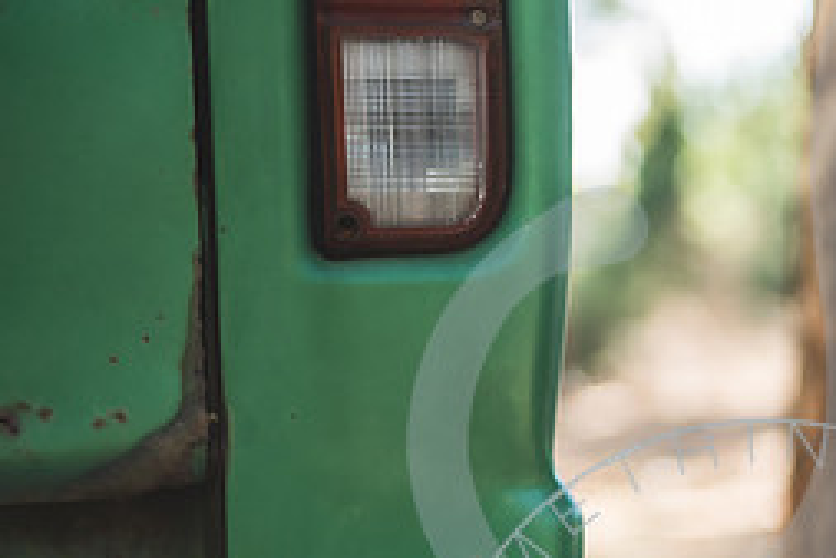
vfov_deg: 8.5
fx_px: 3764
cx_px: 932
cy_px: 480
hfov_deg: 12.4
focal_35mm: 162
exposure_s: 1/160
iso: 100
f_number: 2.8
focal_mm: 70
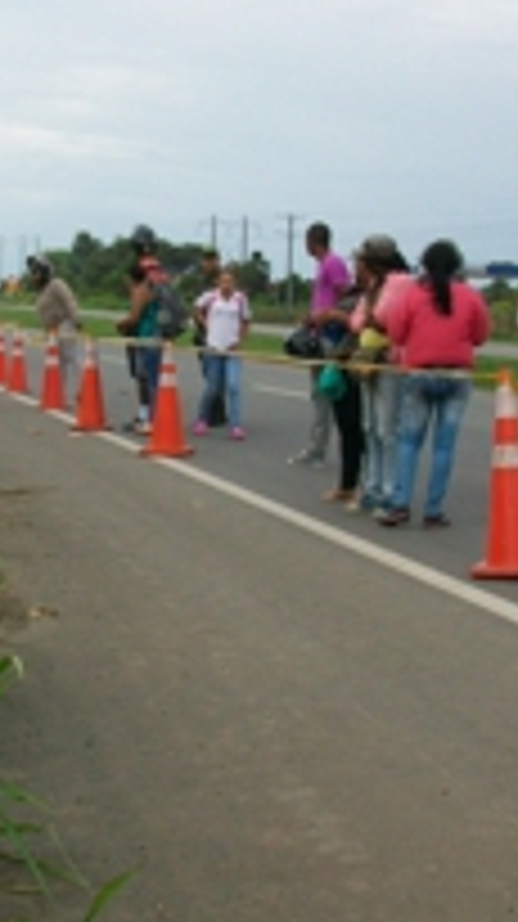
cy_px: 355
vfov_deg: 30.9
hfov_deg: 17.7
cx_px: 221
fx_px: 1664
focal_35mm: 68
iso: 64
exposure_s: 1/640
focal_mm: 5.7
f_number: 2.8
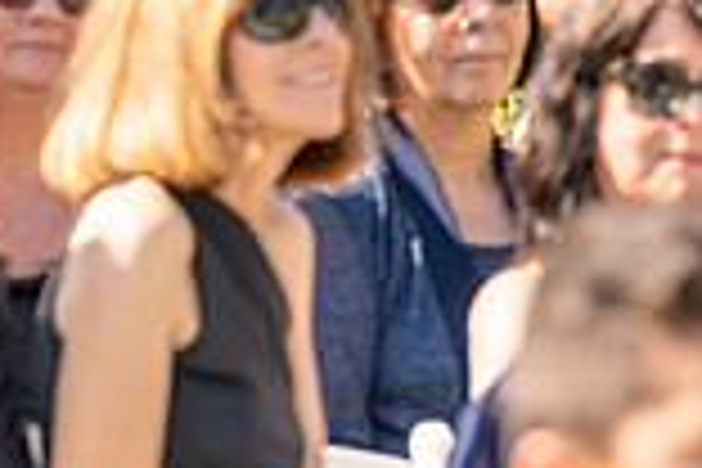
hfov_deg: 3.9
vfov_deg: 2.6
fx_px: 10159
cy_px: -110
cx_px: 1202
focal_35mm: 521
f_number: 4.5
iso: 200
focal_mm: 140
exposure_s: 1/1250
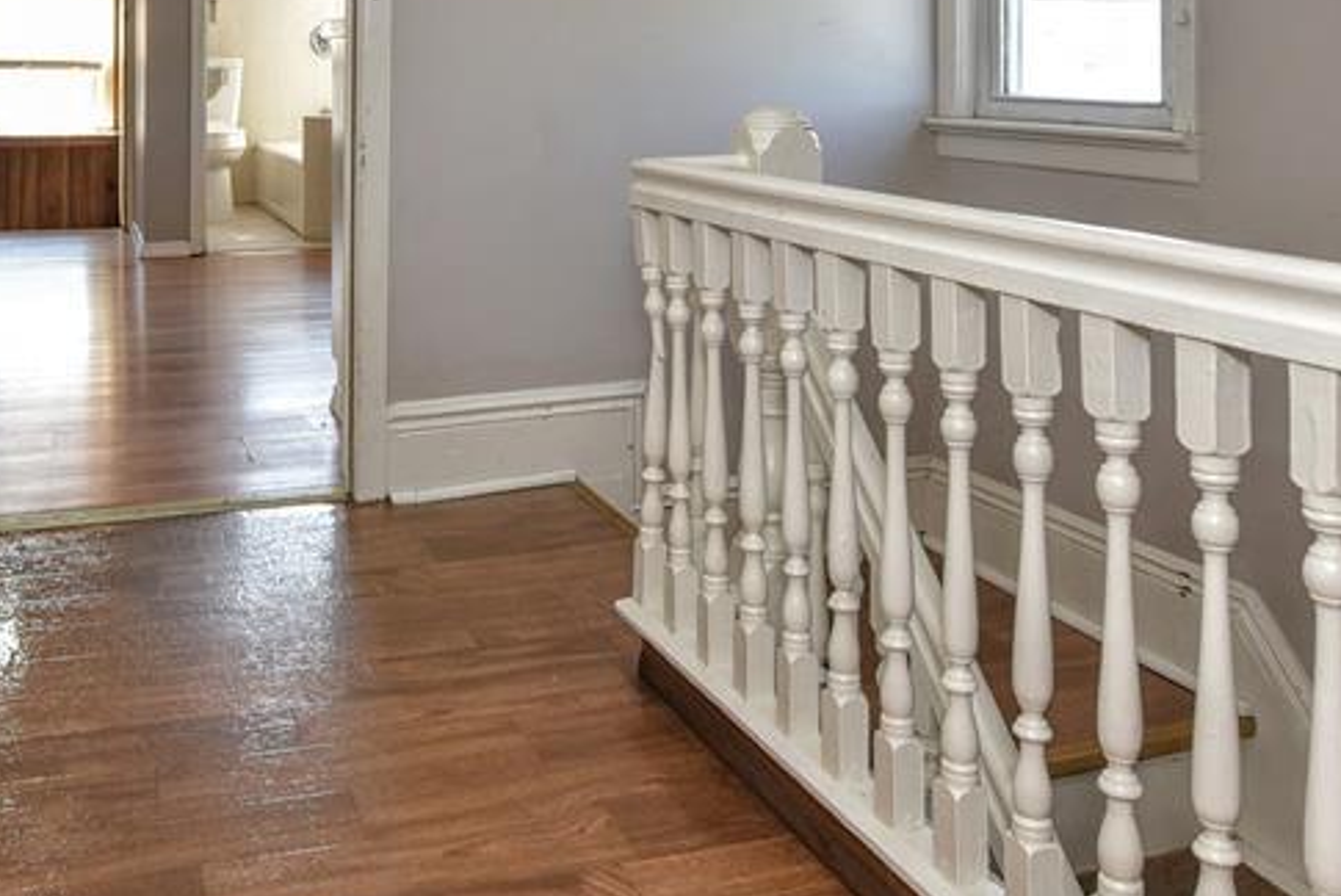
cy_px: 59
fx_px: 1416
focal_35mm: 38
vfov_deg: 33.0
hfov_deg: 50.2
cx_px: 509
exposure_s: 1/125
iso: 800
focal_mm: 18
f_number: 5.6
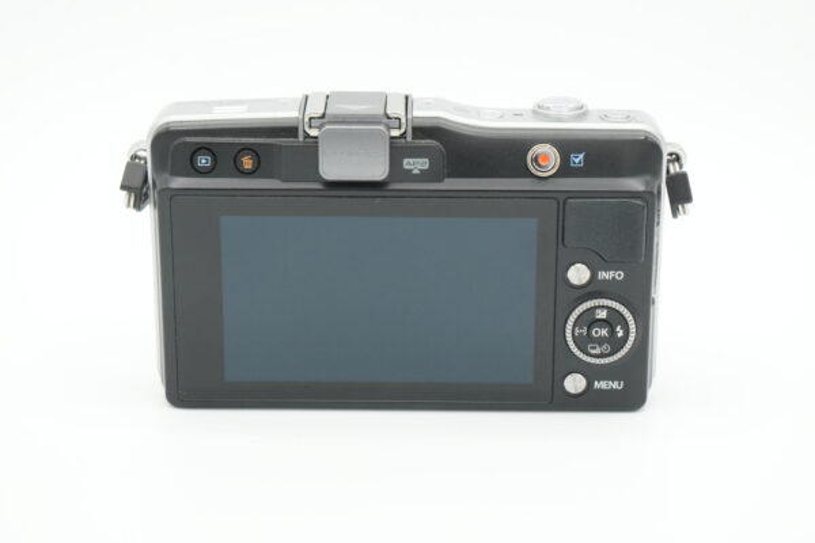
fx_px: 1834
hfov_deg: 25.1
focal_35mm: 81
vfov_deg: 16.9
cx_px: 408
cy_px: 272
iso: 1250
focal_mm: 54
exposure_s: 1/200
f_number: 13
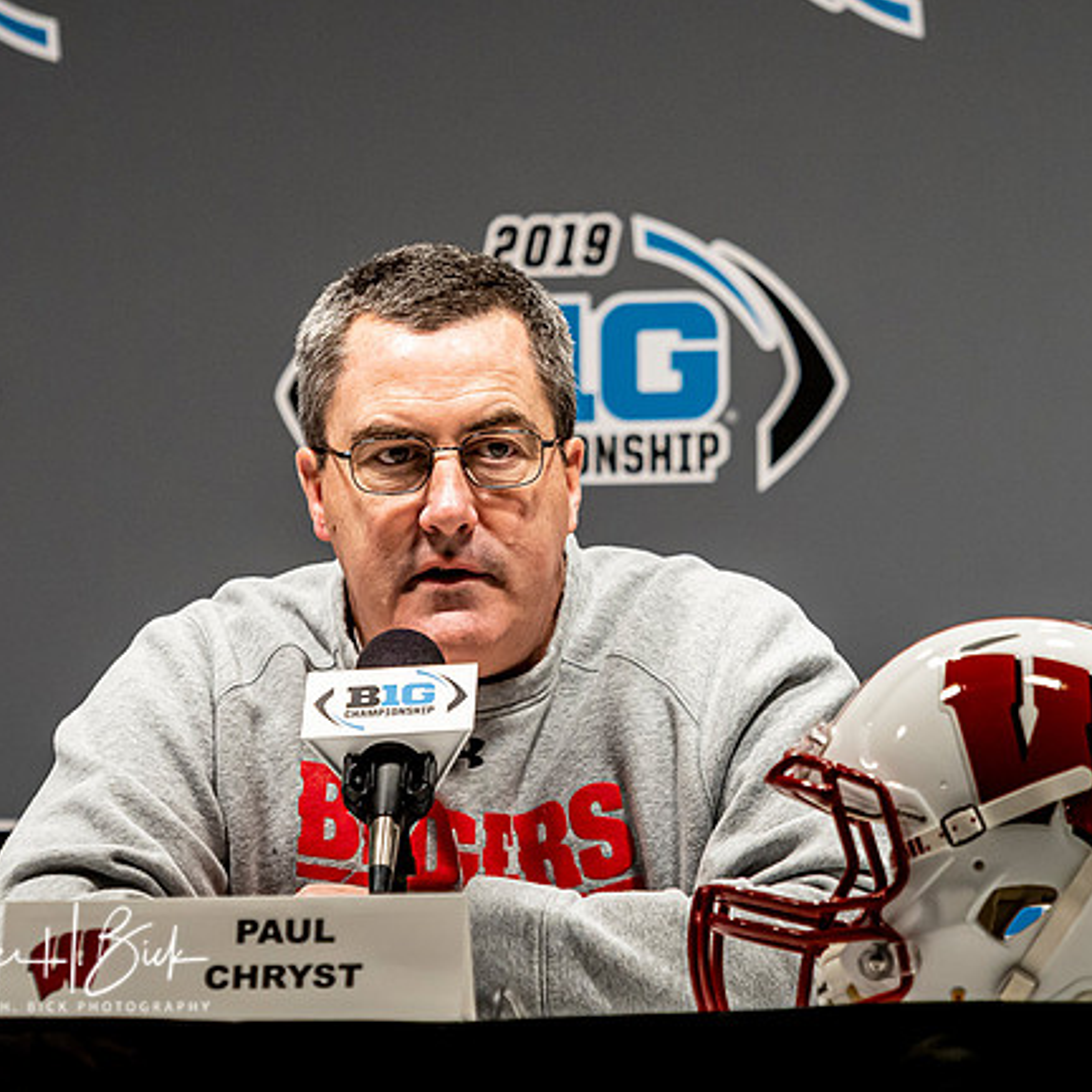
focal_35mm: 353
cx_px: 488
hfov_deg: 5.0
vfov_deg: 5.0
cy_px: 488
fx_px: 12599
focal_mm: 115
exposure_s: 1/200
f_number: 2.8
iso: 1000
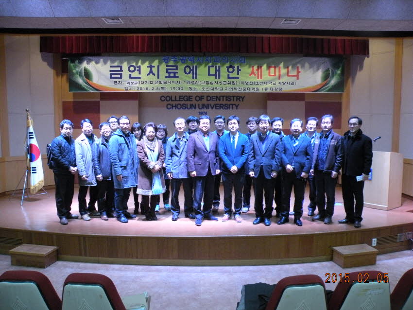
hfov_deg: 65.3
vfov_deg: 51.4
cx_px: 206
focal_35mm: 27
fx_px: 322
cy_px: 155
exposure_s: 1/61.1
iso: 400
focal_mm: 4.7
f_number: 2.8
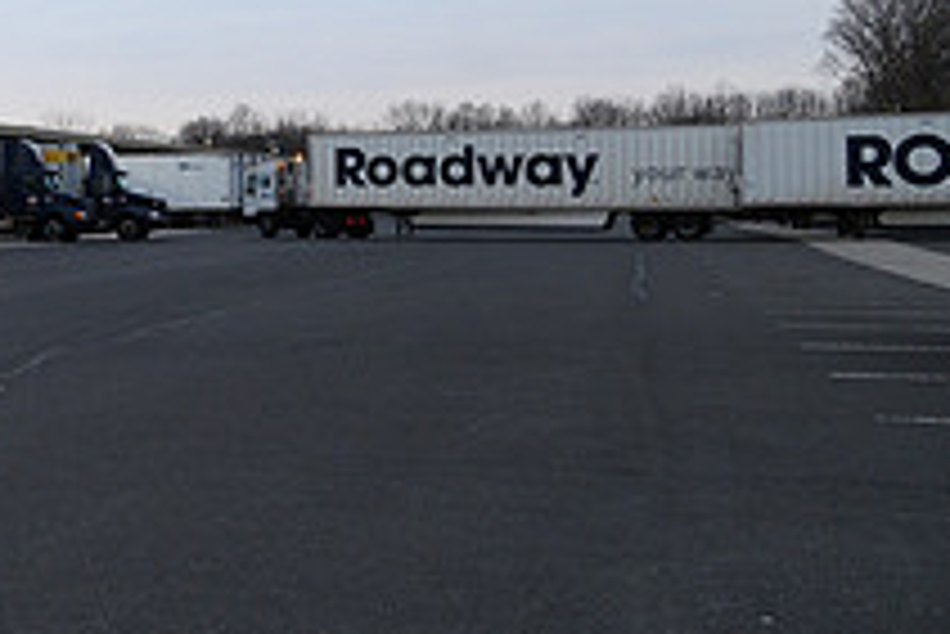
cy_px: 166
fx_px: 1743
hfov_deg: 25.4
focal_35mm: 66
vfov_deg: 20.5
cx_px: -342
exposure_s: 1/40
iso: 800
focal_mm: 24
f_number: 5.6
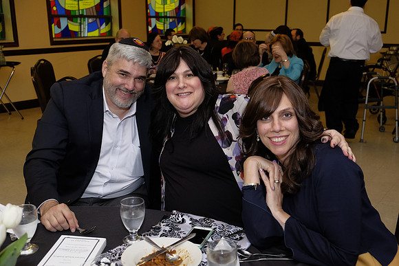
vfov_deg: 35.1
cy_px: 133
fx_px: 421
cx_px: 200
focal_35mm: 38
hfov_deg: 50.7
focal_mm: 25.4
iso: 1250
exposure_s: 1/180
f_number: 3.6
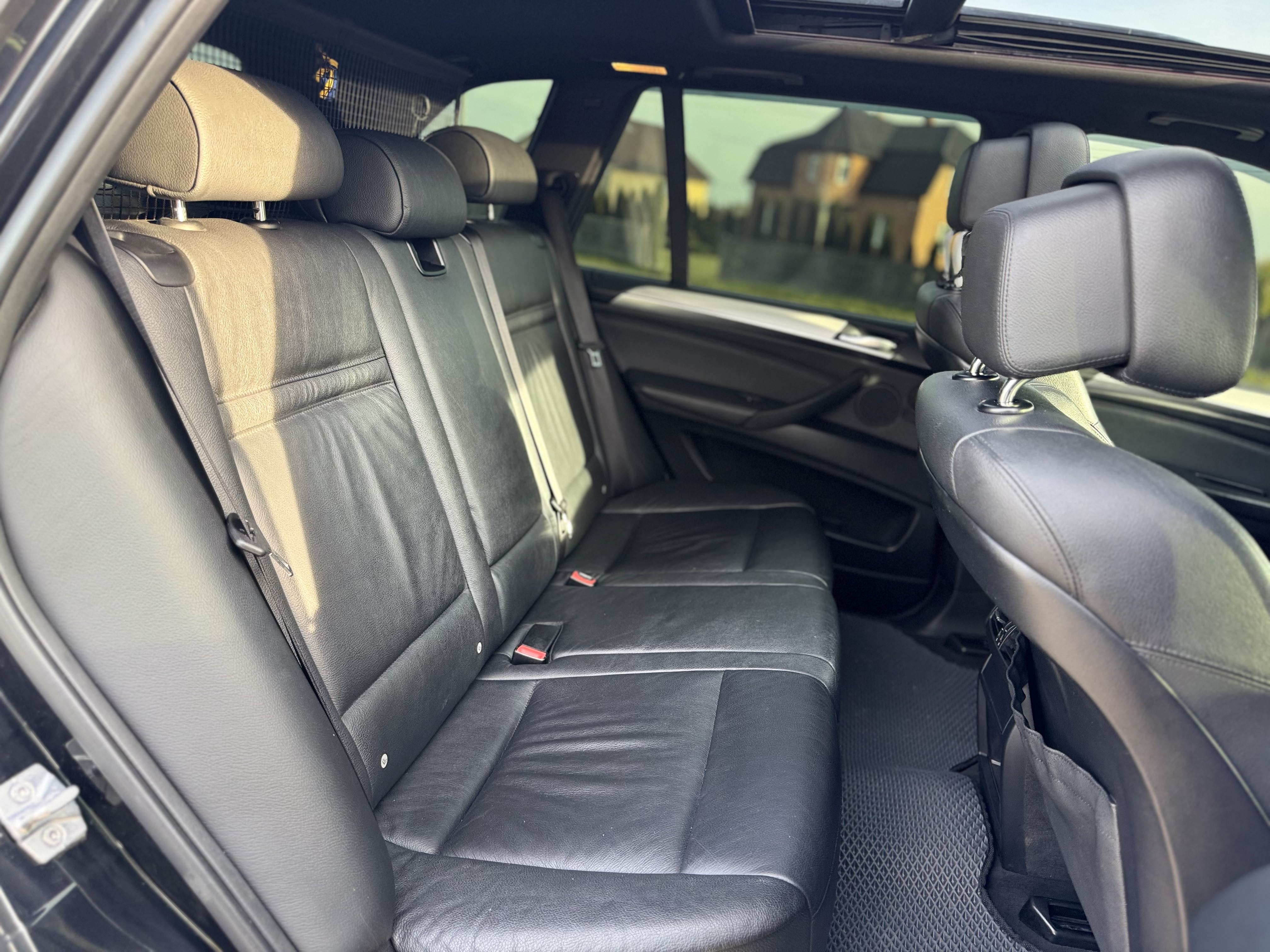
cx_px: 635
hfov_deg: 71.6
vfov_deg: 56.8
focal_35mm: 24
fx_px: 881
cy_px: 476
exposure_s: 1/105
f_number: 1.78
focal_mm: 6.76
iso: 200
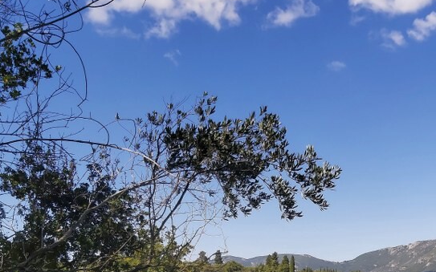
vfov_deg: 24.2
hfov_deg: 38.0
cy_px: 245
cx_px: 320
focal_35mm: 52
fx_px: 618
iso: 64
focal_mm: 3.92
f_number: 1.7
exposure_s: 1/1351
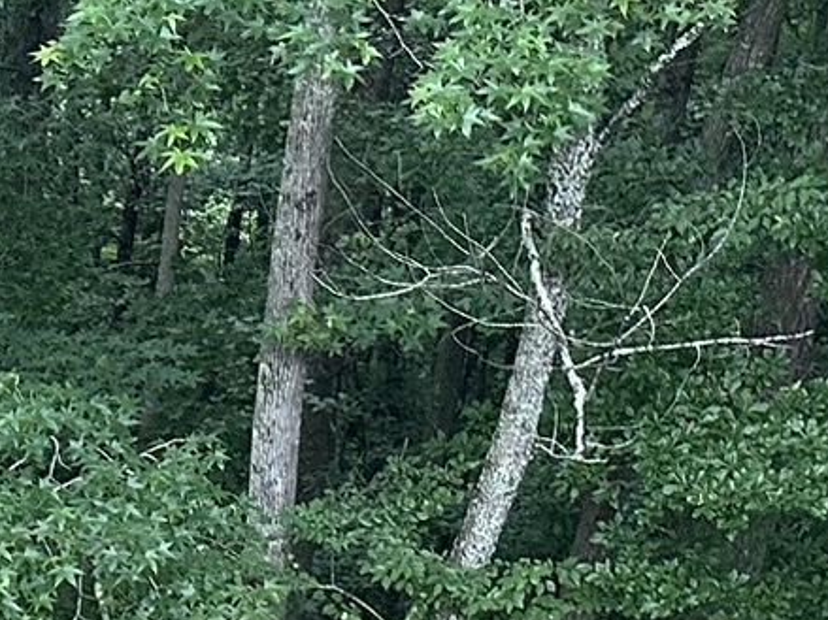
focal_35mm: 112
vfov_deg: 11.8
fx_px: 2678
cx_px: -743
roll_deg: +4.4
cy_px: 1232
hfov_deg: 14.9
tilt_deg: -26.0
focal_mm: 6.86
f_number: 1.78
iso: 250
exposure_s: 1/68
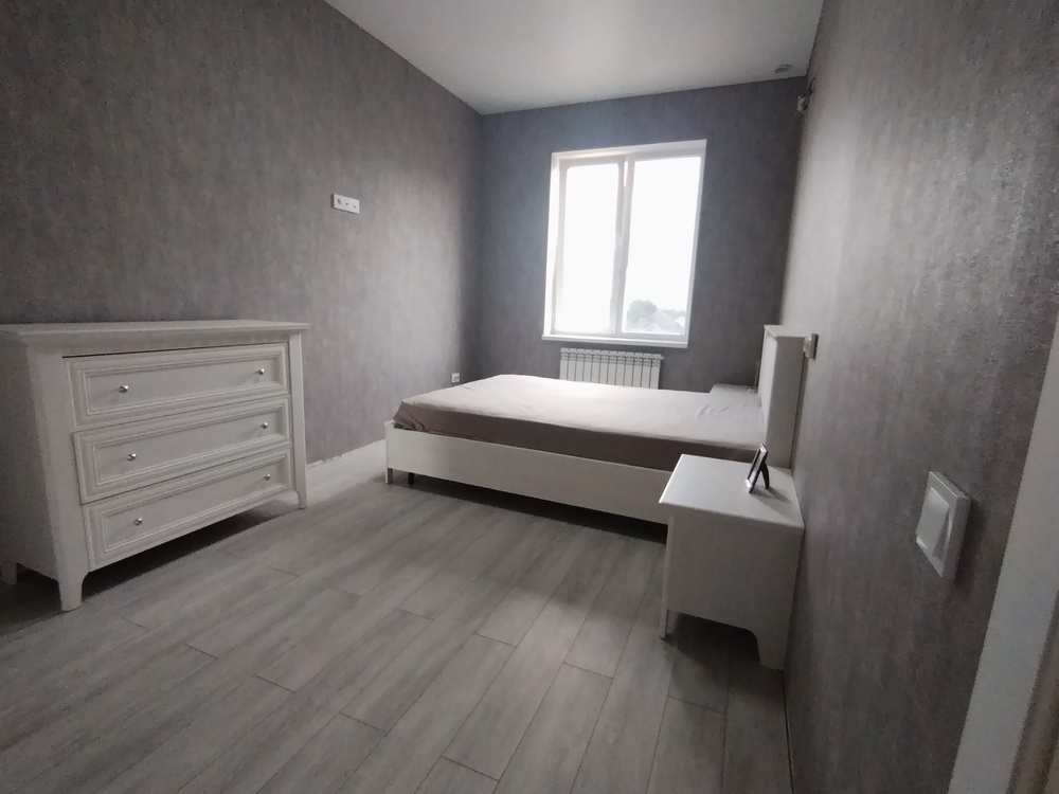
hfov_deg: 91.0
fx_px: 520
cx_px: 530
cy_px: 397
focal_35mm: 17
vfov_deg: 74.7
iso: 188
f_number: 2.2
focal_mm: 1.45
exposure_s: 1/50
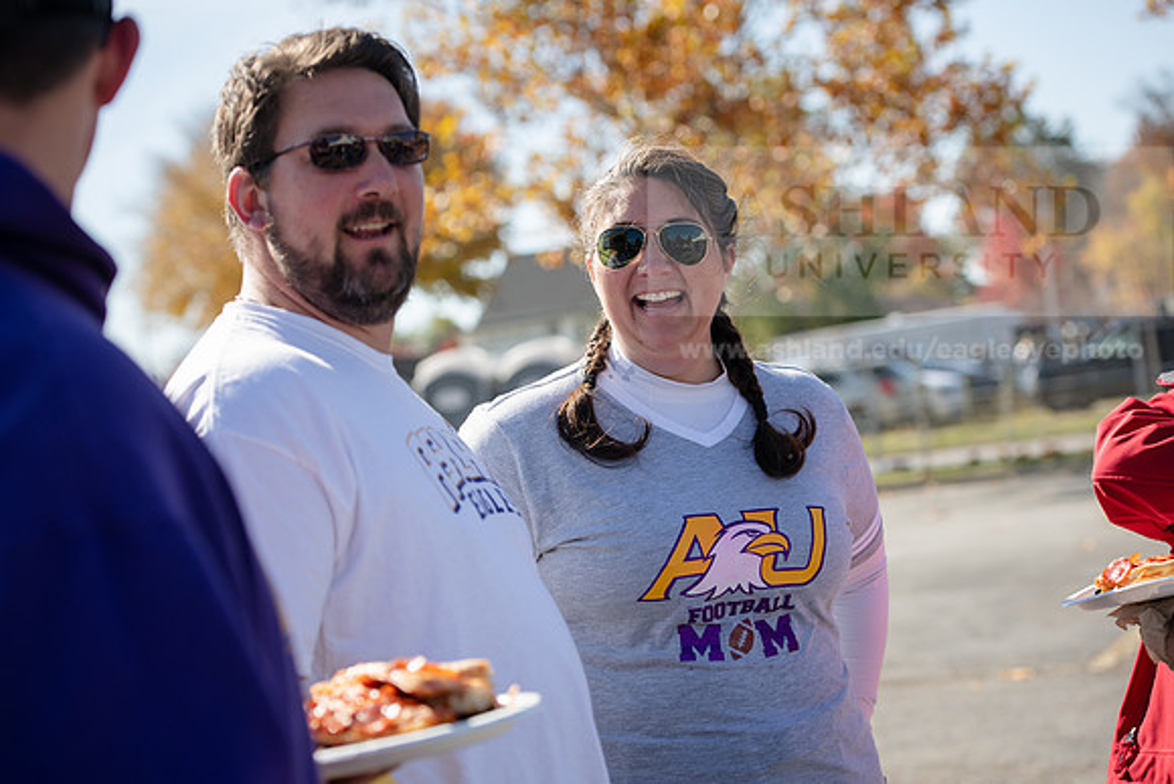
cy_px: 392
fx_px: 2544
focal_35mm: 78
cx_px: 587
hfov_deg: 26.0
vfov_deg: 17.5
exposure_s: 1/1000
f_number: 4
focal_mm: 78
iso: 125
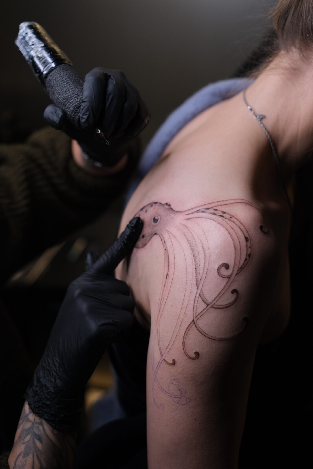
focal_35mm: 50
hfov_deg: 27.0
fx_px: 652
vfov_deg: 39.6
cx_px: 156
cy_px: 234
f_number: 2.2
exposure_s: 1/210
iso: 320
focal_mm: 33
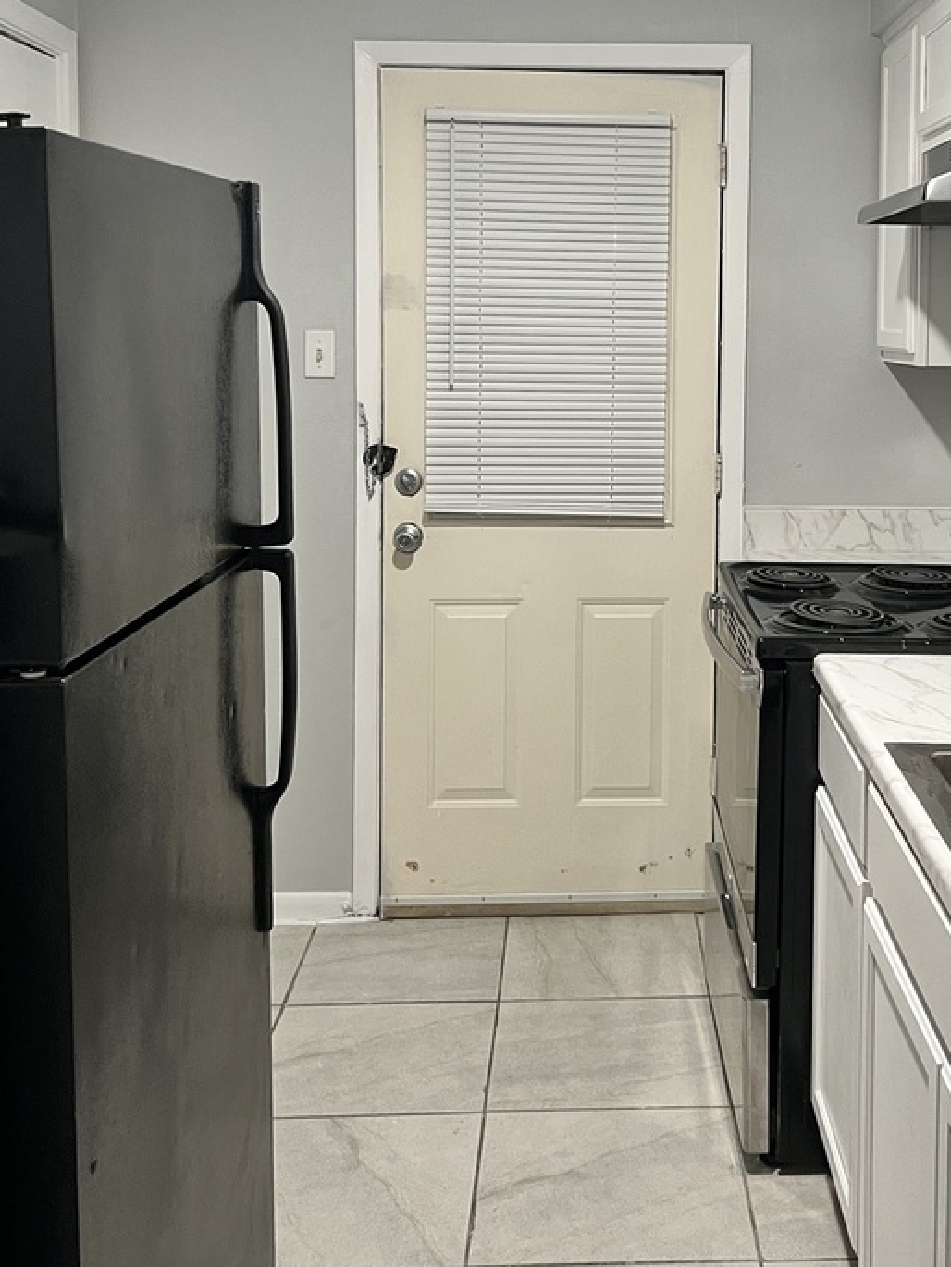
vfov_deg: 45.0
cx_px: 640
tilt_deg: -4.1
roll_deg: -0.8
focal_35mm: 41
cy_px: 409
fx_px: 1501
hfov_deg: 34.8
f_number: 1.5
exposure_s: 1/60
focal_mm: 5.7
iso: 160
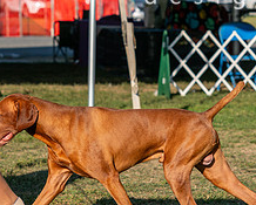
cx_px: 100
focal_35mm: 209
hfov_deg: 9.2
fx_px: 1586
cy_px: 39
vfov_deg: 7.4
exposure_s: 1/1250
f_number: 4.5
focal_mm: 72
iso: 100
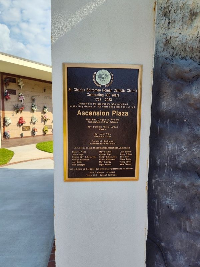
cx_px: 100
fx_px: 177
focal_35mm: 23
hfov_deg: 58.9
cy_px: 134
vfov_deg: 73.9
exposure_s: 1/1360
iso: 100
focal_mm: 5.56
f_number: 1.8
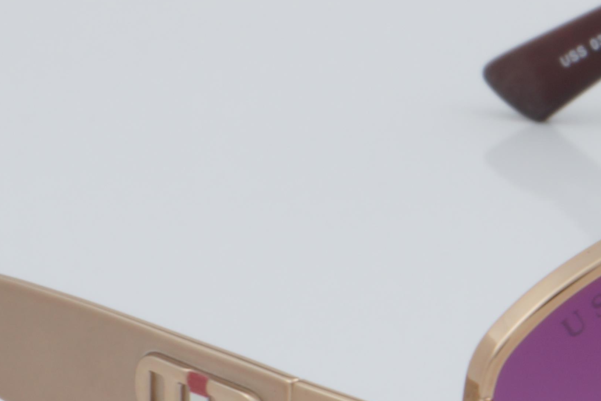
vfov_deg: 5.0
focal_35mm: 276
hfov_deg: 7.4
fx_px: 4608
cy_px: 350
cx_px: 661
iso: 100
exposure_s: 1/3
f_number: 32
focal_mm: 50
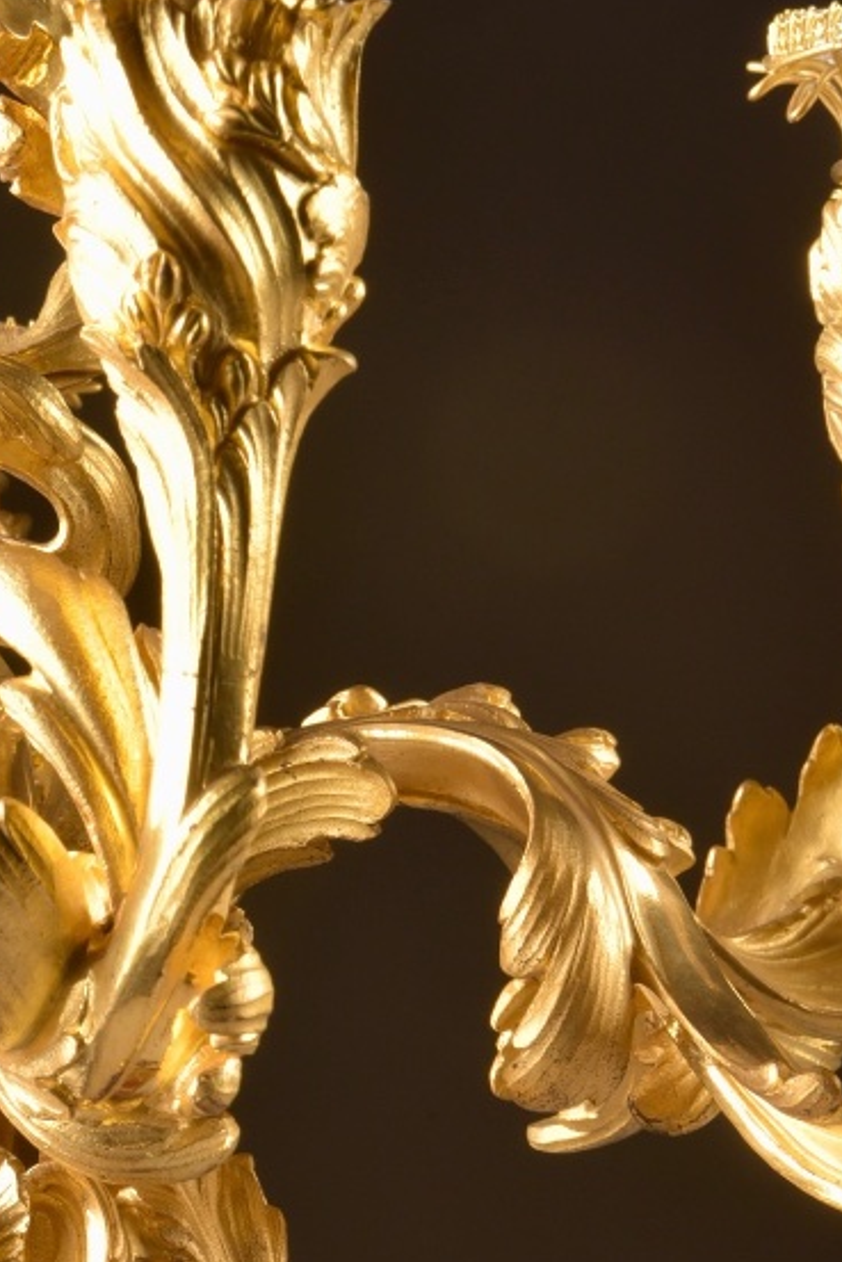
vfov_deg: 7.0
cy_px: 1164
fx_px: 10272
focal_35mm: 293
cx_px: 3
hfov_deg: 4.7
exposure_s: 1/125
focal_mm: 135
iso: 400
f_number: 22
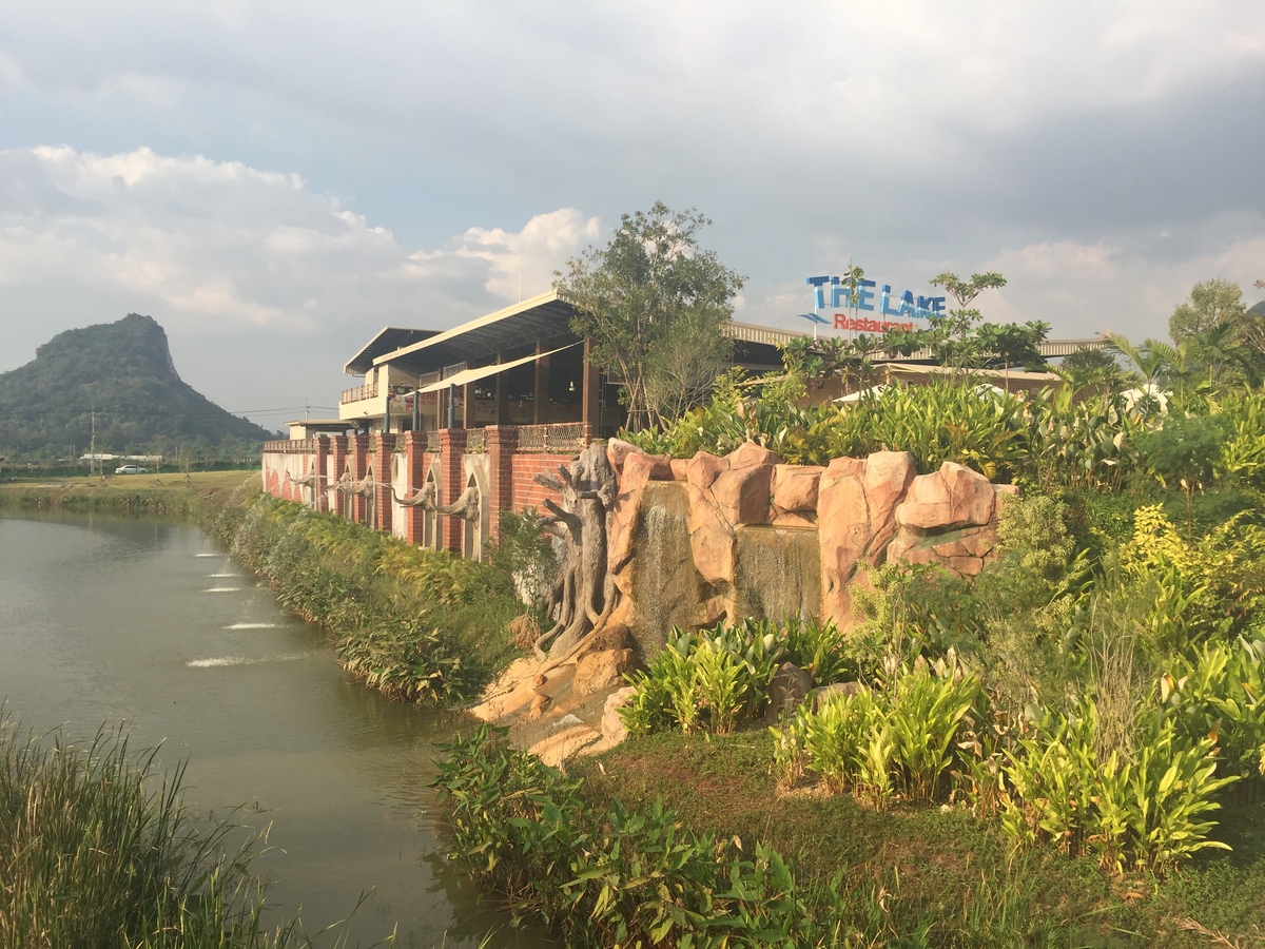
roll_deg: -3.1
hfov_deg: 61.7
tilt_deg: -1.2
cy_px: 474
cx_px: 632
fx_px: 1060
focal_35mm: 29
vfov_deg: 48.2
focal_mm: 4.15
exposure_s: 1/1412
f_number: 2.2
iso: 32
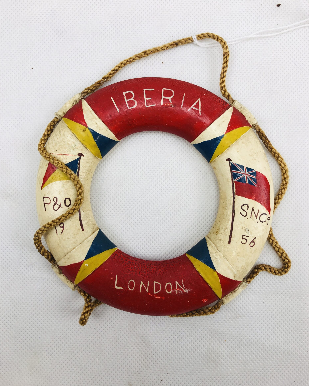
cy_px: 177
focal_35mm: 30
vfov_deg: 58.7
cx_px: 154
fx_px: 343
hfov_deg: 48.5
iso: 32
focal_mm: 3.99
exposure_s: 1/100
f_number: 1.8
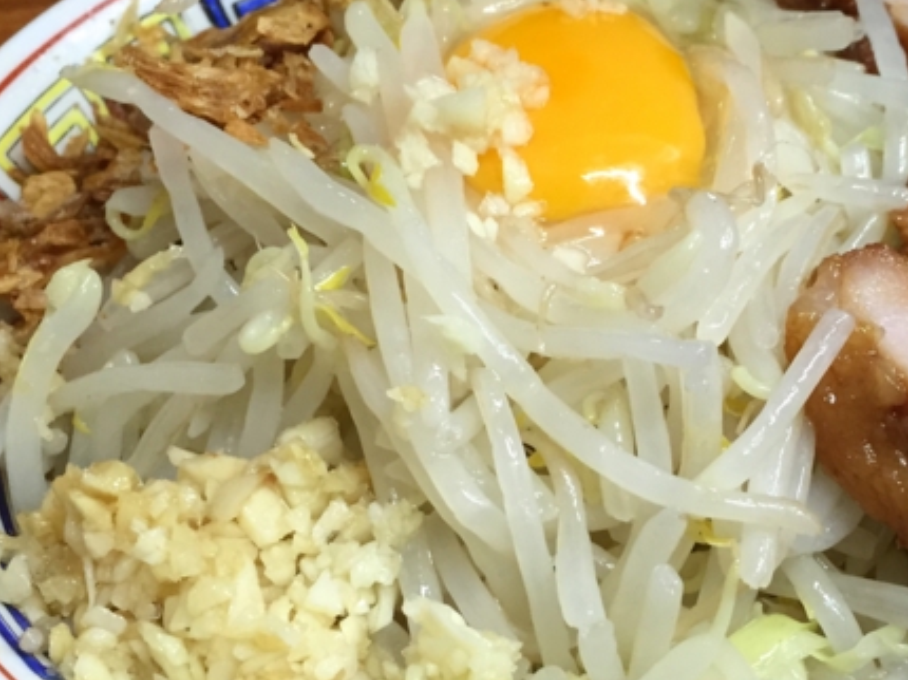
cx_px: 608
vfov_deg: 26.9
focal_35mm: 54
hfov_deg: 35.2
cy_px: 412
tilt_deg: -47.5
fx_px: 1416
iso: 50
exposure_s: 1/30
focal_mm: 4.15
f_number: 2.2
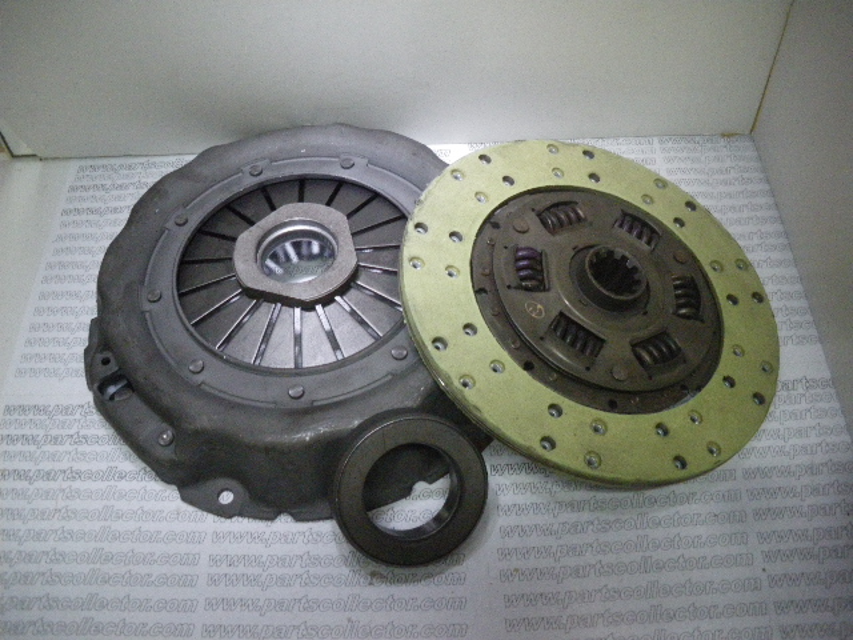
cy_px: 320
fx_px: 887
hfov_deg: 51.4
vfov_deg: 39.7
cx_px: 426
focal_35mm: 36
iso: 800
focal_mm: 6.3
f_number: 3.5
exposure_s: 1/20
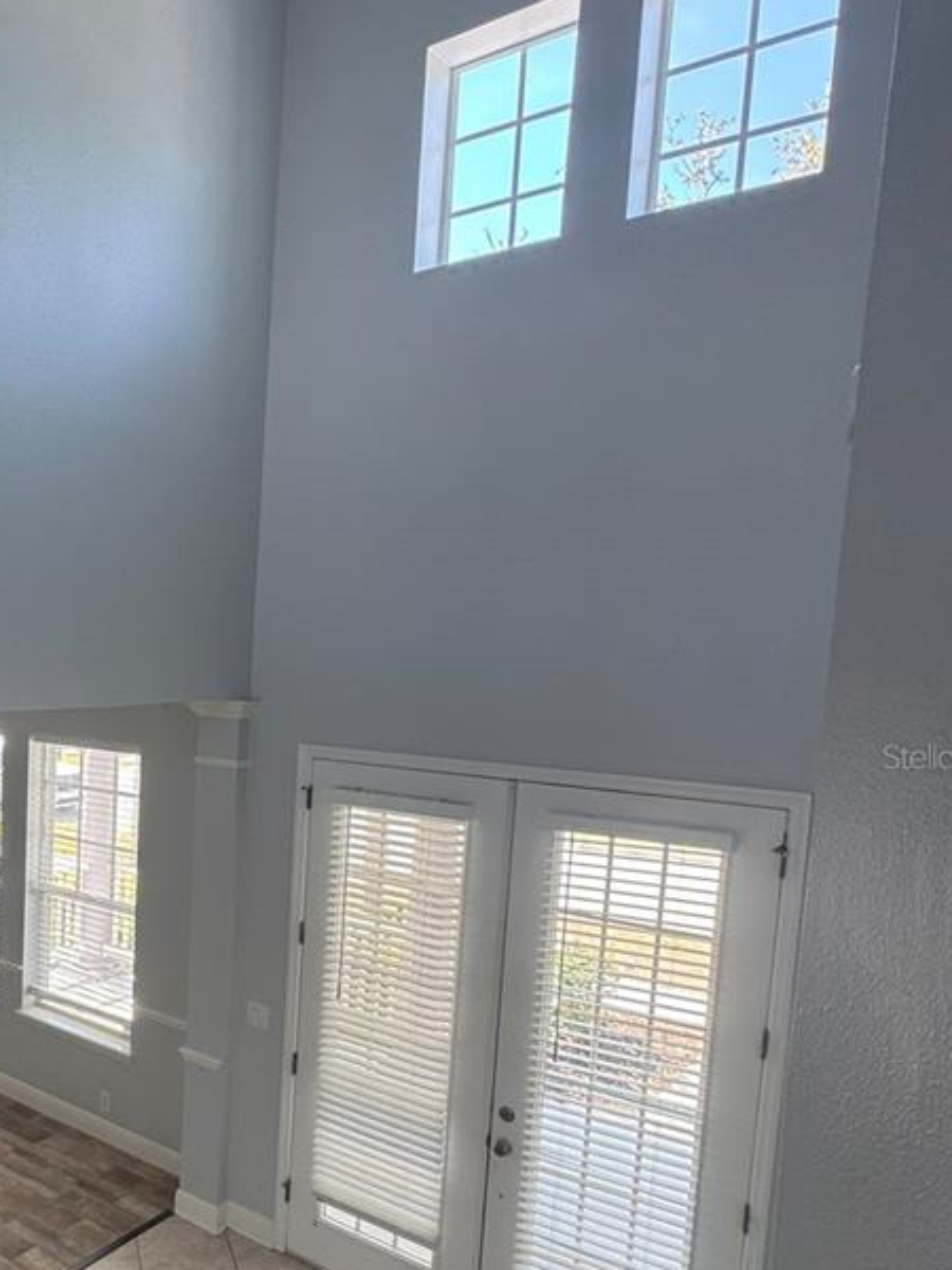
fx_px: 1027
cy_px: 756
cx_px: 80
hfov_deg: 44.8
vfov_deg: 62.9
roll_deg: -2.0
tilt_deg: -5.7
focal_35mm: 28
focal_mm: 2.22
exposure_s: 1/99
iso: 80
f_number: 2.2
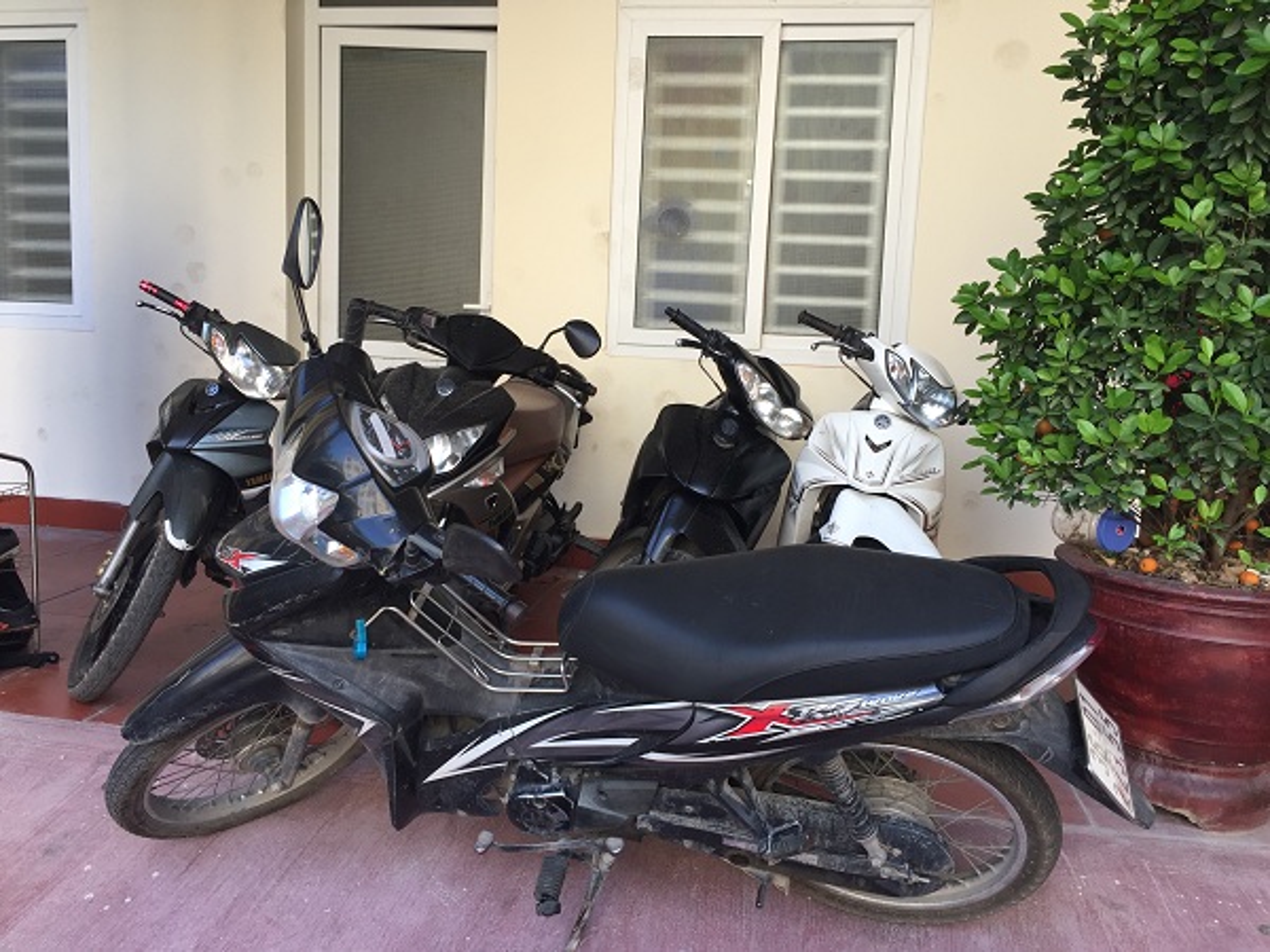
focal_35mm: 29
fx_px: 1064
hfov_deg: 61.7
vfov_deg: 48.2
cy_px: 476
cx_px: 635
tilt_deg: -6.0
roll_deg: -4.8
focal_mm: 4.15
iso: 32
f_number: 2.2
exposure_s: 1/165
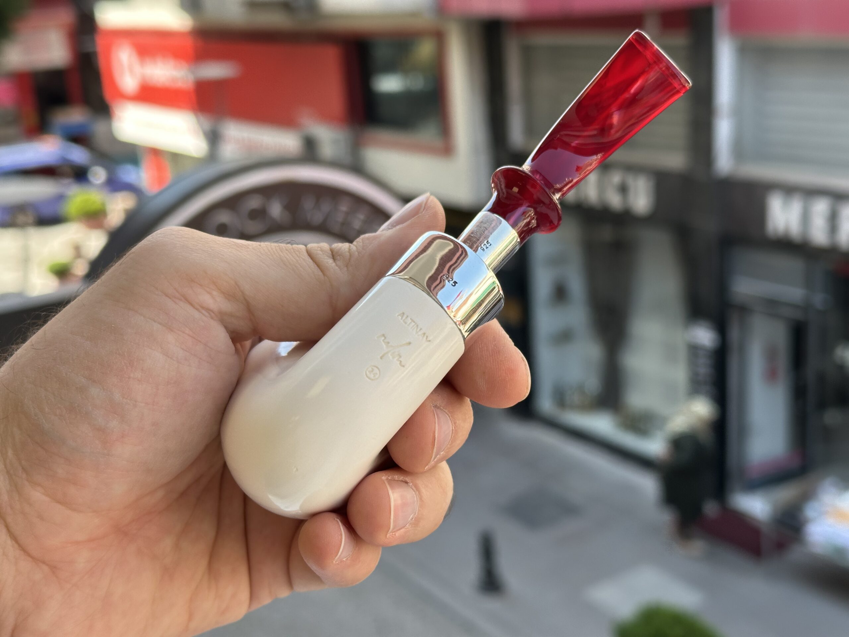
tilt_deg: -16.7
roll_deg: +4.7
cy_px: 318
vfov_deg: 30.3
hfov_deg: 39.7
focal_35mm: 48
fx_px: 1177
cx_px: 424
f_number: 1.78
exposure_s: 1/482
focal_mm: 6.86
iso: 64
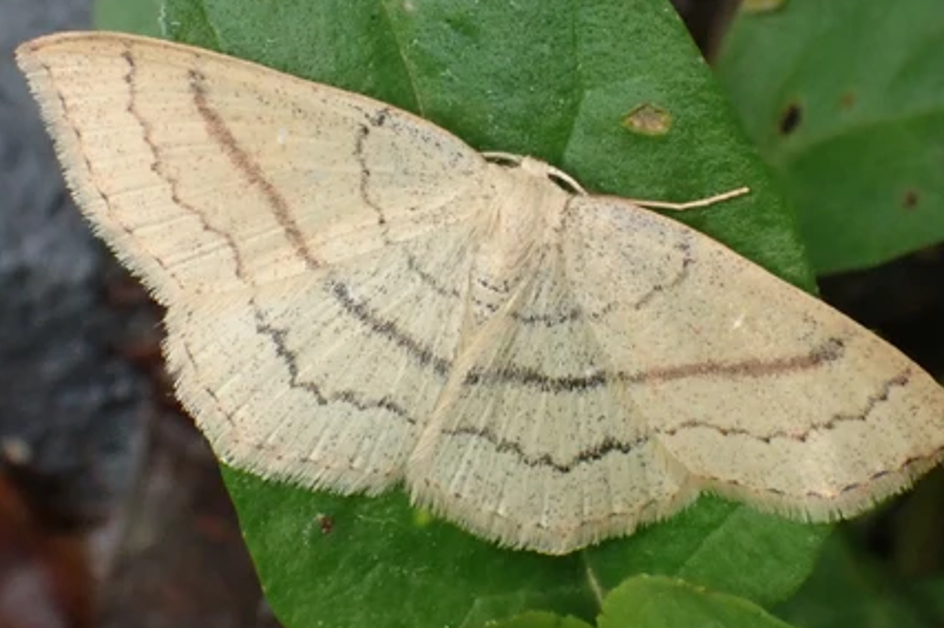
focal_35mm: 156
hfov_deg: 13.2
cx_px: 531
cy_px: 250
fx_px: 4087
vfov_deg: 8.8
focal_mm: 18
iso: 800
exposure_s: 1/320
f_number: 6.3
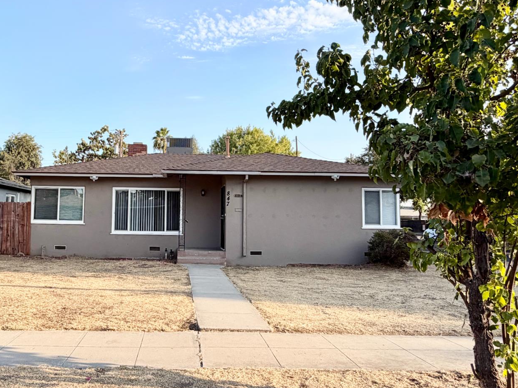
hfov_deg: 91.0
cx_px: 246
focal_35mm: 17
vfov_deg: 74.2
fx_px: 254
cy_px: 224
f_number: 2.2
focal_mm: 2.22
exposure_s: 1/770
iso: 40
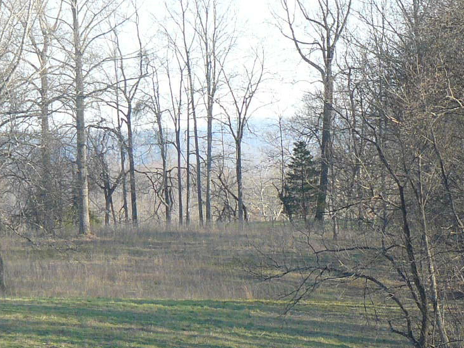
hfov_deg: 7.9
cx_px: 92
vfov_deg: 6.0
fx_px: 3337
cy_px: 250
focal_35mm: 249
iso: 100
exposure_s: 1/200
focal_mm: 15.8
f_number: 3.2
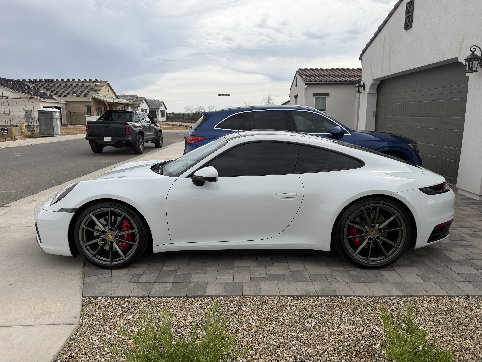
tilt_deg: -10.9
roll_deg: -0.6
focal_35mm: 24
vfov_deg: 56.8
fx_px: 334
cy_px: 181
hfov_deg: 71.6
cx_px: 241
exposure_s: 1/3584
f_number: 1.78
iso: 80
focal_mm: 6.76
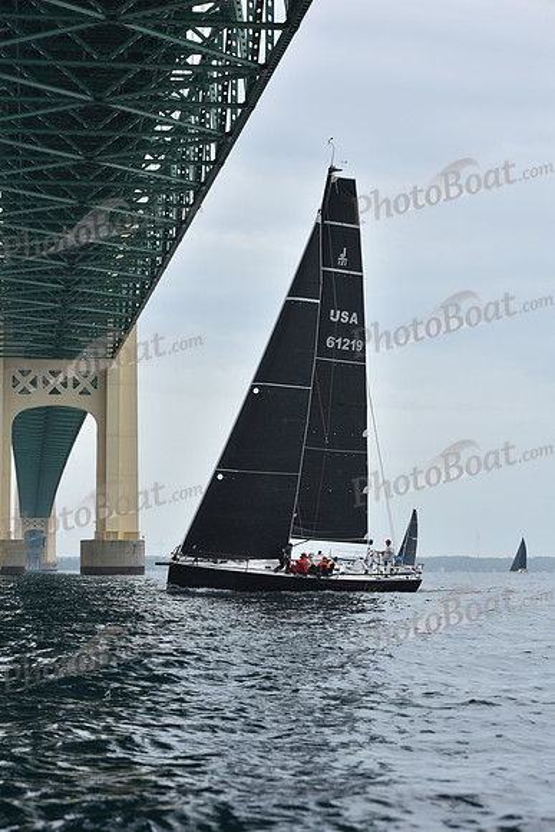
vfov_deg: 22.1
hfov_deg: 14.9
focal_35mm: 92
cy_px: 416
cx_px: 278
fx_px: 2126
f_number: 6.3
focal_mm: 92
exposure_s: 1/800
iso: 250
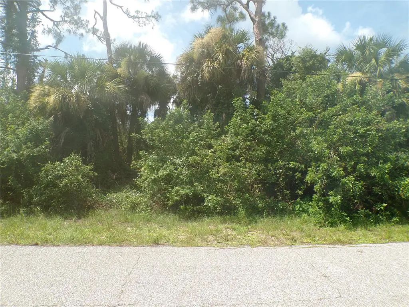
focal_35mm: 24
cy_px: 154
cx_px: 204
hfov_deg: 71.6
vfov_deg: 56.8
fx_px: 284
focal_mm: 4.3
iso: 100
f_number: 4.4
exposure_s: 1/480
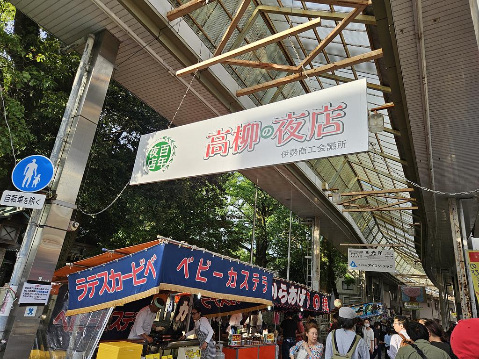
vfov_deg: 58.9
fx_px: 318
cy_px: 180
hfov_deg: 73.9
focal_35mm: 23
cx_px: 240
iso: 25
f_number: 1.8
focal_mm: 5.4
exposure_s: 1/497
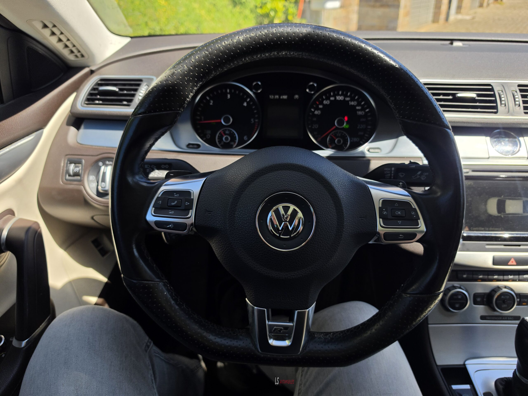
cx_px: 264
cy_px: 198
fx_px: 351
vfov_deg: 58.9
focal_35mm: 23
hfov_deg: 73.9
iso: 64
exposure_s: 1/2579
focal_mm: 6.5
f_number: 1.4
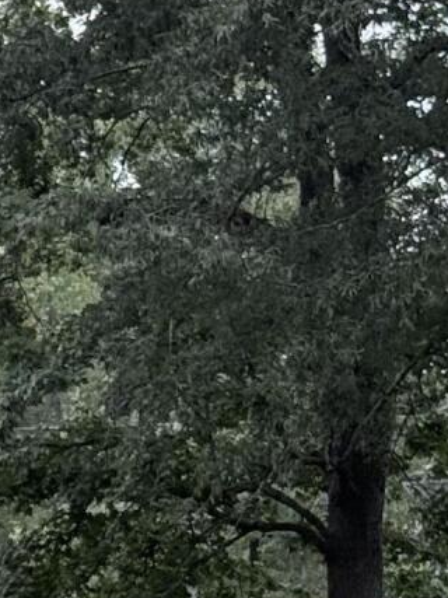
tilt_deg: +0.7
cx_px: -413
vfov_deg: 8.7
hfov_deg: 6.4
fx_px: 3885
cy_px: 779
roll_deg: +2.1
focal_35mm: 225
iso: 100
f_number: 1.78
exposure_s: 1/1013
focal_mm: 6.76
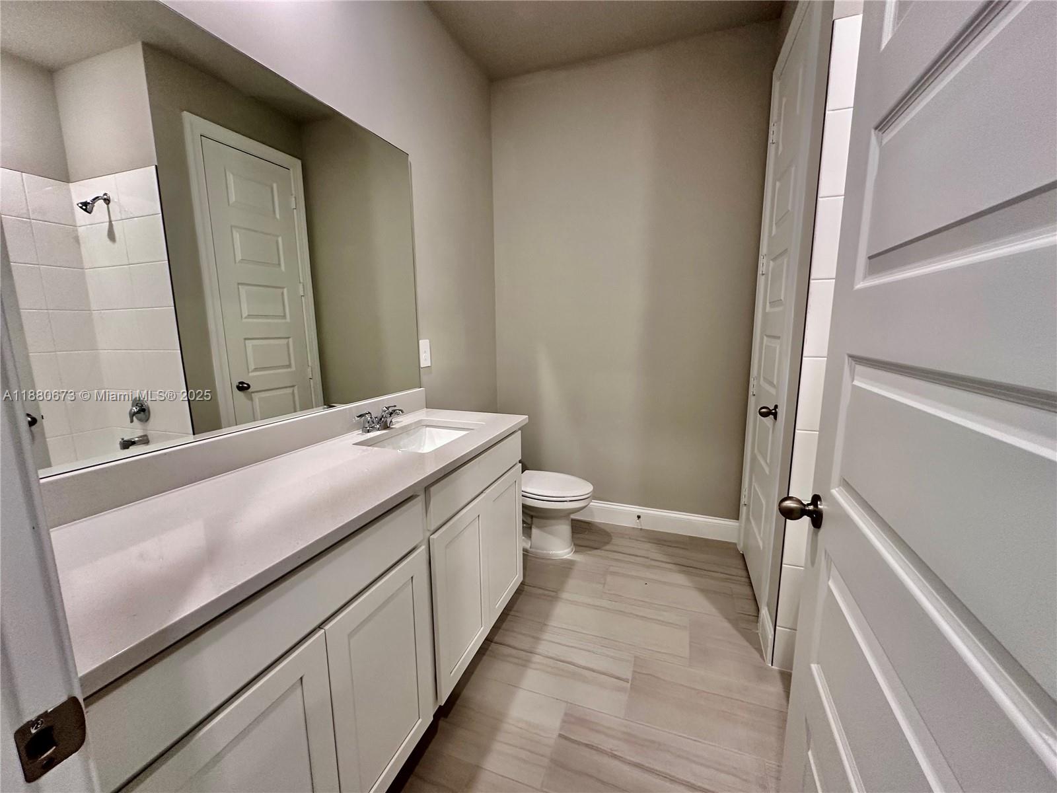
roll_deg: +0.6
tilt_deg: -9.6
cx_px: 528
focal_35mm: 14
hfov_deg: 102.1
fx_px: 427
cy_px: 396
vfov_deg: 85.7
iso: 160
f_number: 2.2
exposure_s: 1/60
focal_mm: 2.22
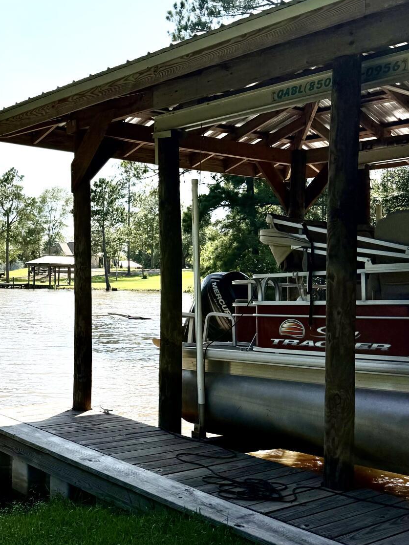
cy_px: 265
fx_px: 677
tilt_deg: +1.7
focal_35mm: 43
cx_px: 74
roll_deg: -0.4
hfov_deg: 32.6
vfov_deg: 43.8
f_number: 1.78
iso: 80
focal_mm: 6.76
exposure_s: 1/7353
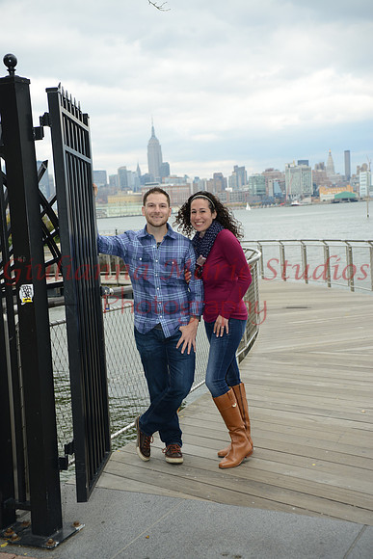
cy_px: 280
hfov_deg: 27.0
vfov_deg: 39.6
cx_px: 186
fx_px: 777
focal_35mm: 50
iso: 250
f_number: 5.6
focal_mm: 50
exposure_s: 1/250
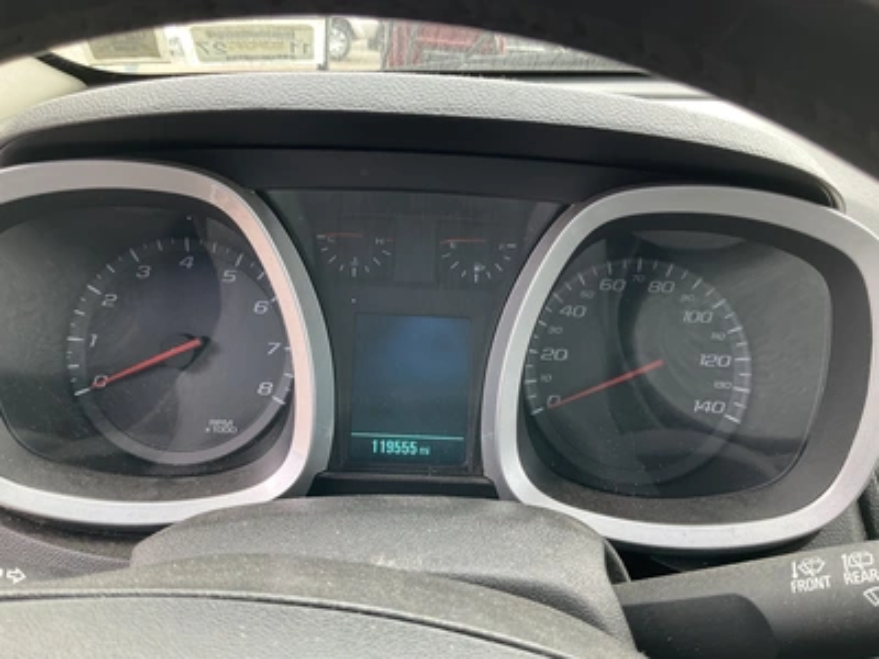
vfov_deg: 48.2
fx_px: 736
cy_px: 330
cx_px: 440
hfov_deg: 61.7
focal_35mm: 29
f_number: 1.8
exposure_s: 1/122
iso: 50
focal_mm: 3
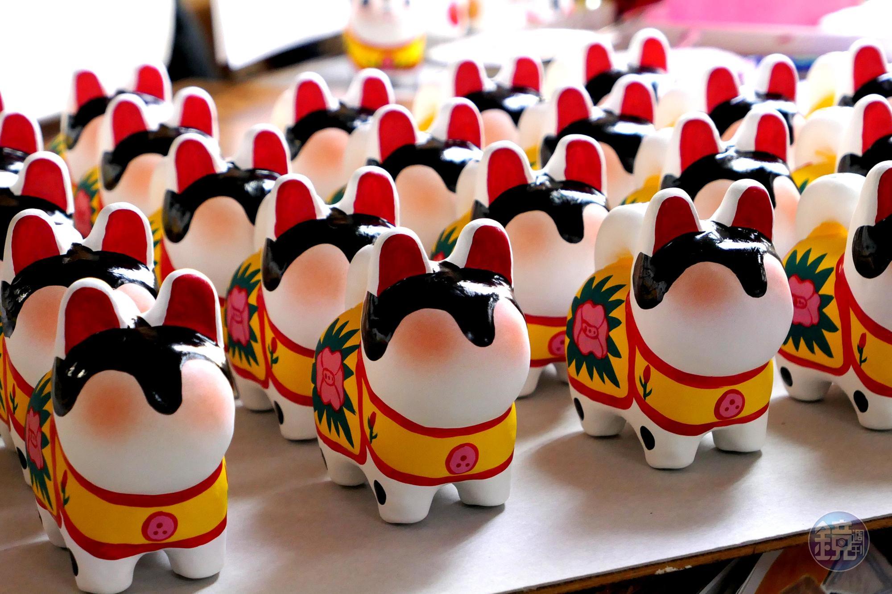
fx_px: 2502
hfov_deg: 20.2
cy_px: 297
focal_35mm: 101
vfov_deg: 13.6
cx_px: 446
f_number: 3.5
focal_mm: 26.4
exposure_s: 1/125
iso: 1000
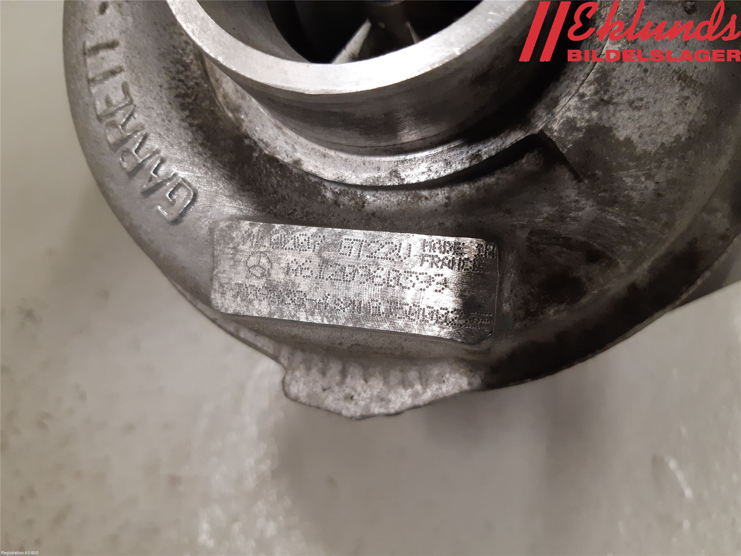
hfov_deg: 67.3
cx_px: 370
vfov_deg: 53.1
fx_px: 557
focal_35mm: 26
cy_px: 278
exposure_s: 1/50
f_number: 1.7
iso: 200
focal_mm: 3.93
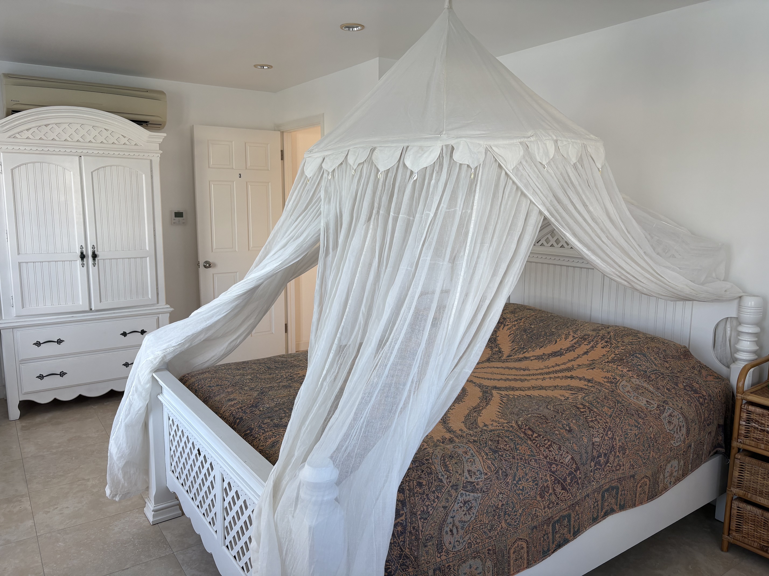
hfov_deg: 67.3
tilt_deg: -8.5
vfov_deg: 53.1
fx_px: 578
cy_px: 288
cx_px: 384
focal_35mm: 26
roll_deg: +0.8
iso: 50
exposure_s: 1/122
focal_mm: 5.96
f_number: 1.6
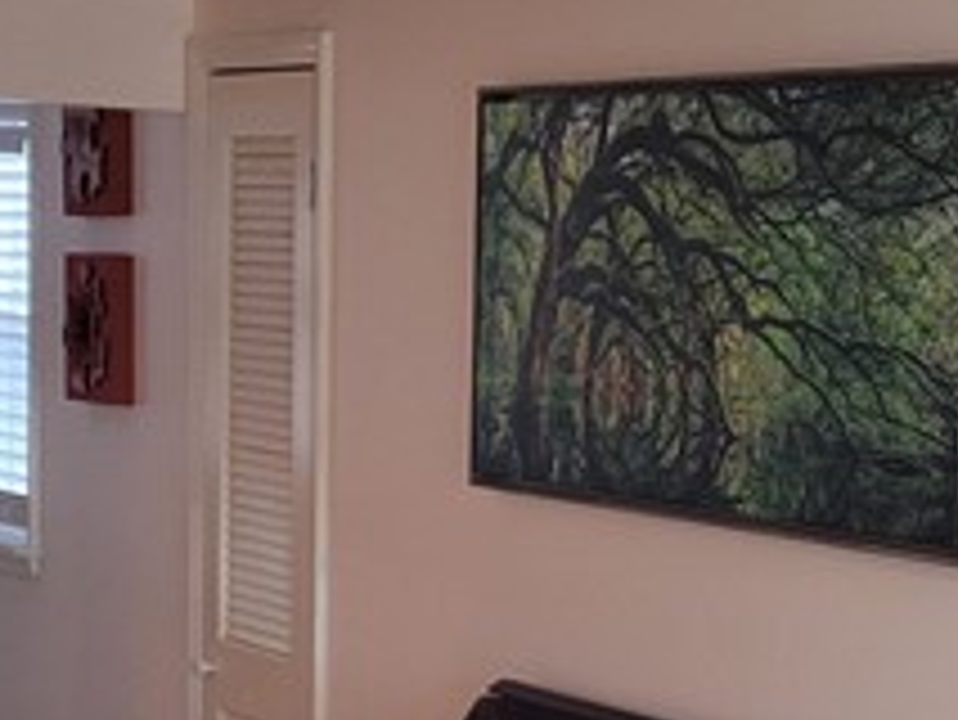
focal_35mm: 125
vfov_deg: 11.7
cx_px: 1309
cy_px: 760
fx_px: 3461
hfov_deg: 14.9
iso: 125
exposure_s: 1/120
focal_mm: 5.4
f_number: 1.8
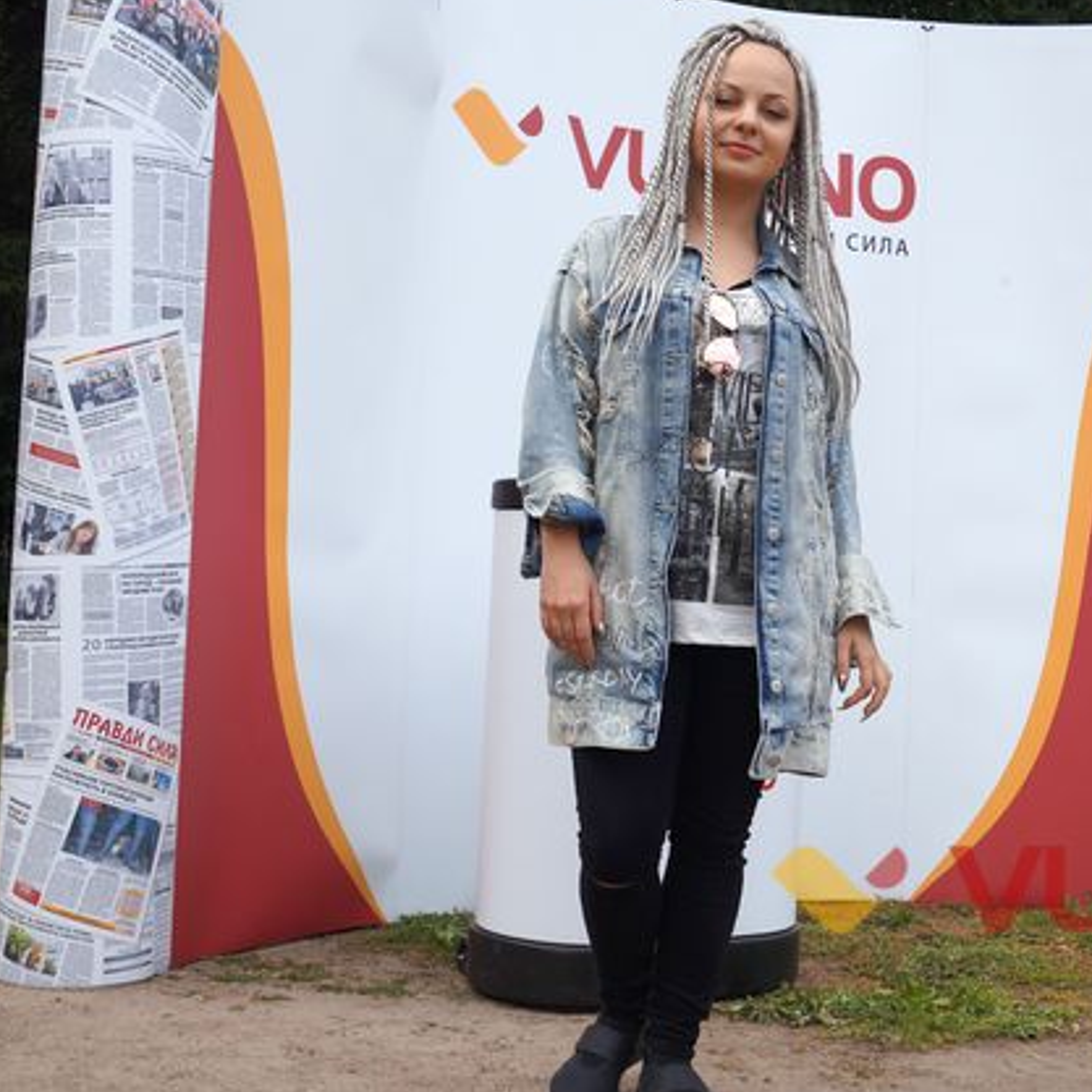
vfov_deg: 36.1
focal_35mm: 47
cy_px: 536
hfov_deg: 36.0
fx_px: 1677
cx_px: 613
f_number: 4
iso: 100
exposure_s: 1/250
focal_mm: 22
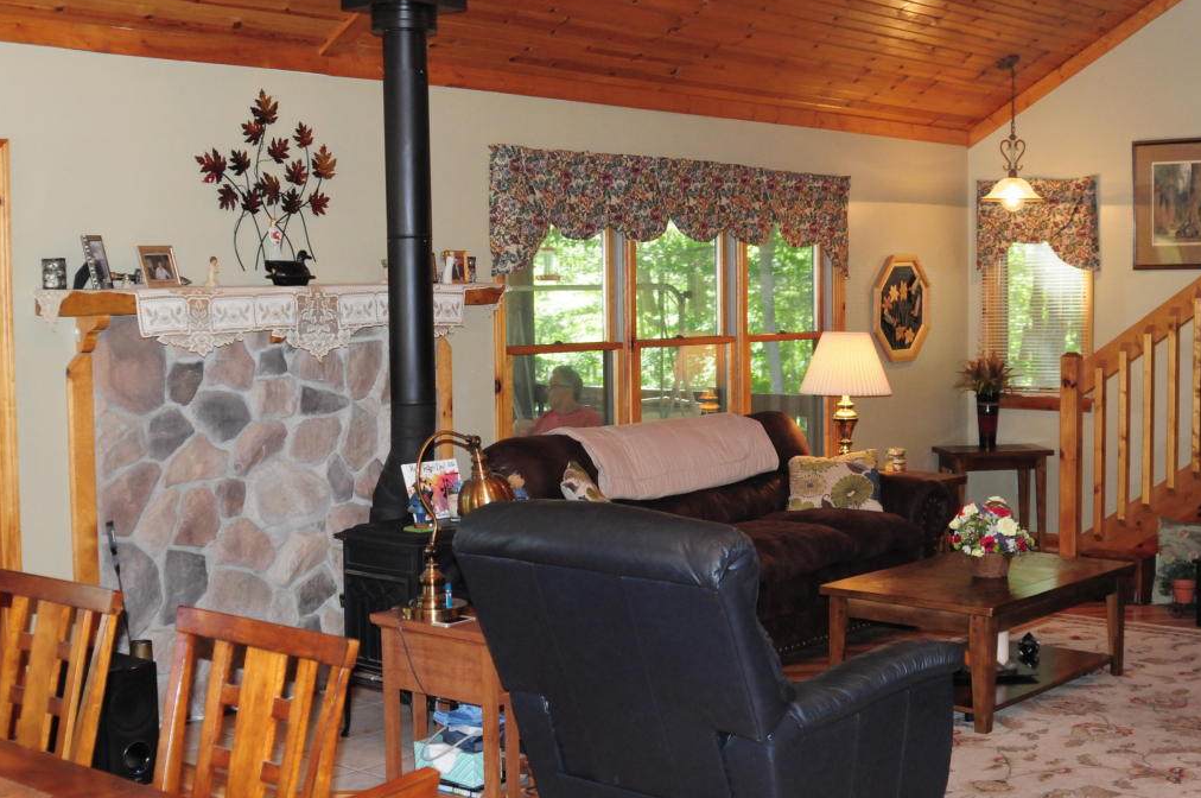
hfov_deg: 41.2
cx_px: 587
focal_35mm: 48
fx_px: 1599
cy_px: 380
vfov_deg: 28.0
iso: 1600
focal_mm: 28
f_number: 5.6
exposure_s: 1/160
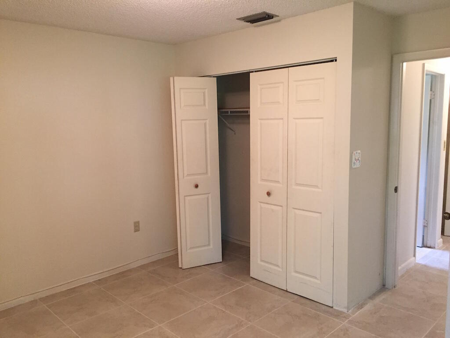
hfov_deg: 61.7
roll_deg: +0.0
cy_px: 169
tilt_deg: -6.1
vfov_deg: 48.2
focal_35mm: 29
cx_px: 225
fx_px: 377
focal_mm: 4.15
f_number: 2.2
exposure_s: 1/30
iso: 160
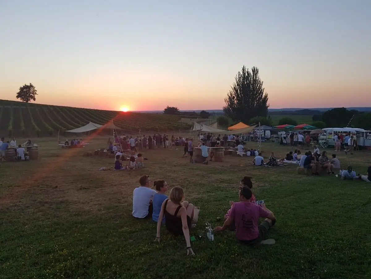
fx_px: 279
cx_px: 186
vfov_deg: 53.1
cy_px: 140
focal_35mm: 26
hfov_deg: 67.3
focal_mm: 4.2
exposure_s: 1/282
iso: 40
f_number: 1.7
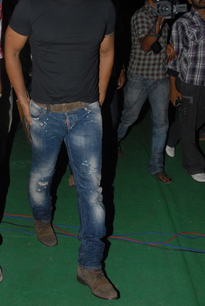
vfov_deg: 43.8
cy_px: 103
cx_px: 69
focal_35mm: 44
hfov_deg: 30.4
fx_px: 374
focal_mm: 22
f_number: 7.1
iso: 320
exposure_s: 1/125
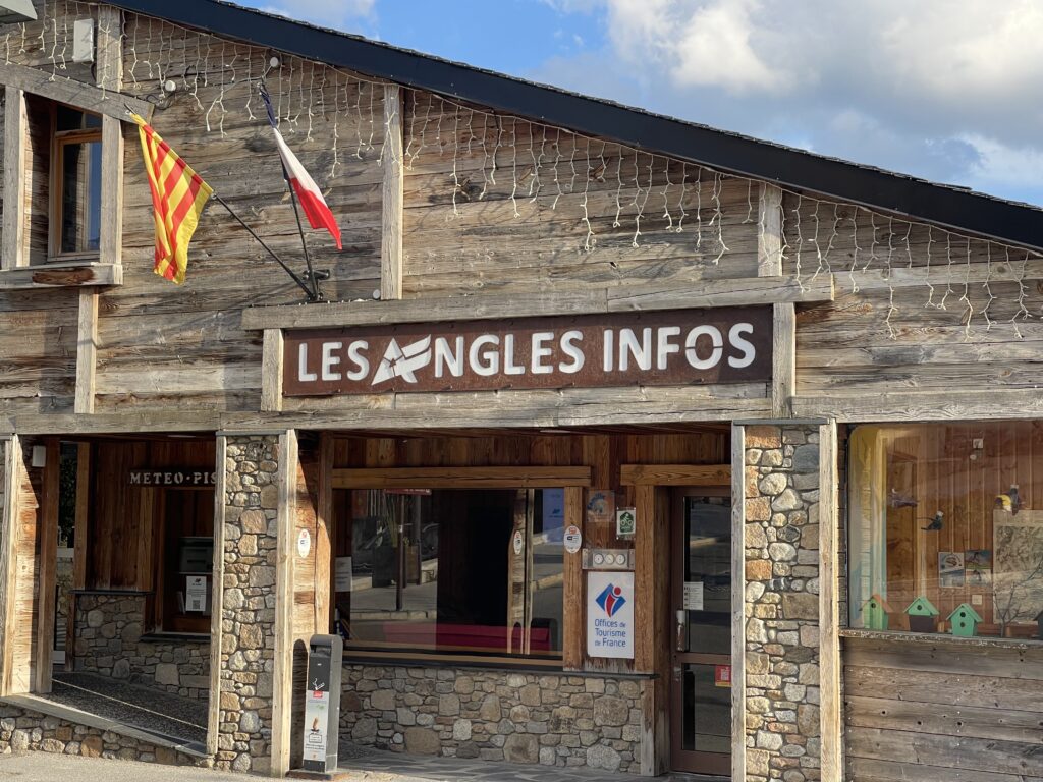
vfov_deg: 22.9
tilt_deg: +2.7
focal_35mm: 64
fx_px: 1928
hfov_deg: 30.3
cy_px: 391
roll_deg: -0.9
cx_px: 522
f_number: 2.2
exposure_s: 1/361
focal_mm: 7.5
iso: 20
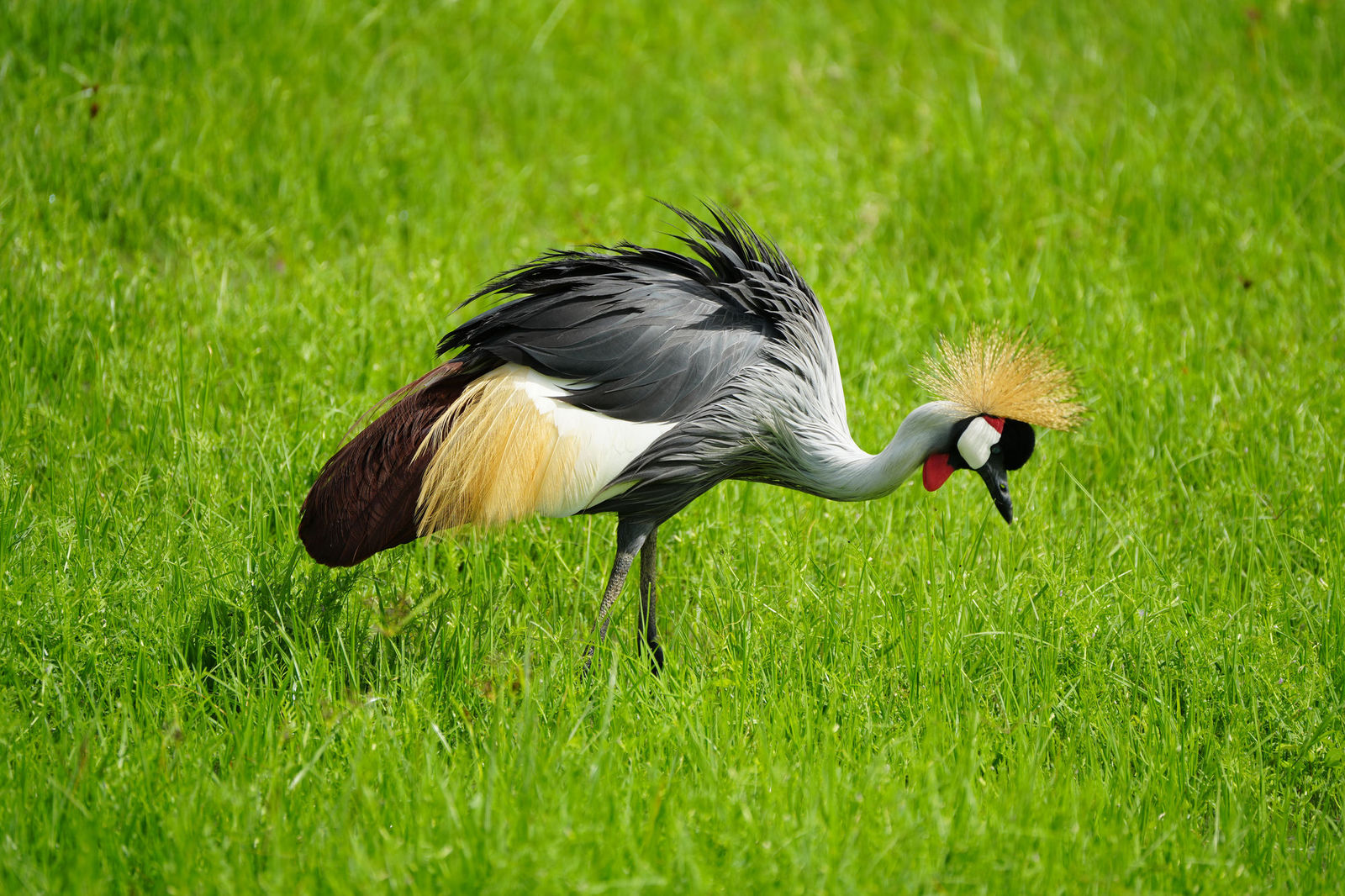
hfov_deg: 6.0
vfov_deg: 4.0
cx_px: 672
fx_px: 12886
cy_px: 448
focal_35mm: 345
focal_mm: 345
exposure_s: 1/400
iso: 125
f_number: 6.3
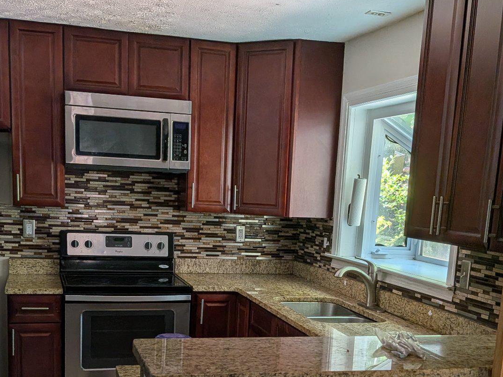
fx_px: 668
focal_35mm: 46
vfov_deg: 30.9
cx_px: 232
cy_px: 289
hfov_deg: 41.2
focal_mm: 4.53
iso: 30
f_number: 1.7
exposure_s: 1/163
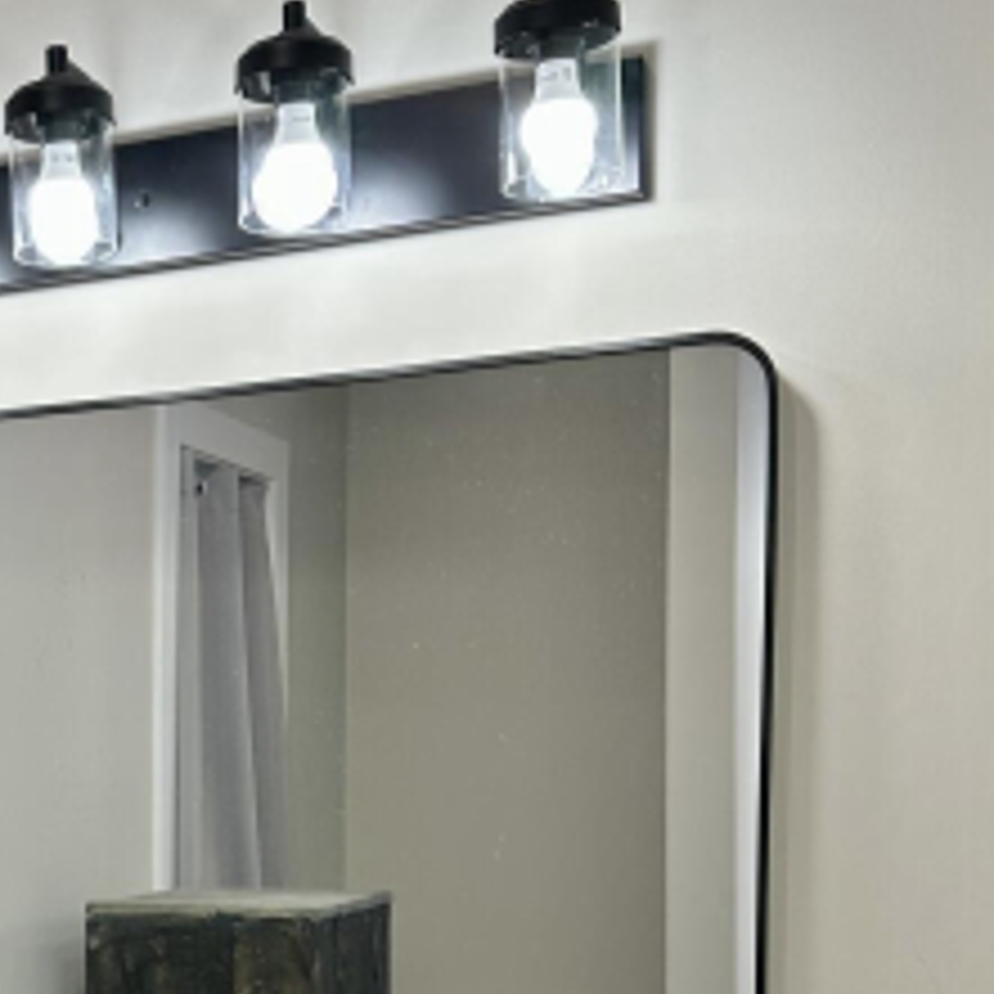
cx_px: -27
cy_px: 942
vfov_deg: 25.8
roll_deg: +0.5
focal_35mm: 64
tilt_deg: -2.7
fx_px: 2079
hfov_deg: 25.4
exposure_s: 1/147
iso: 64
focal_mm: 6.86
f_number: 1.78
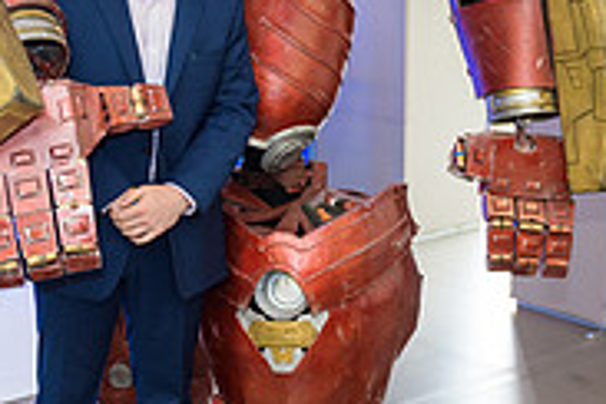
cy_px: 55
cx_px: 255
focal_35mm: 76
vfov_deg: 17.7
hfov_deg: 26.6
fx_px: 1279
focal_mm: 24
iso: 800
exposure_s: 1/125
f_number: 3.2
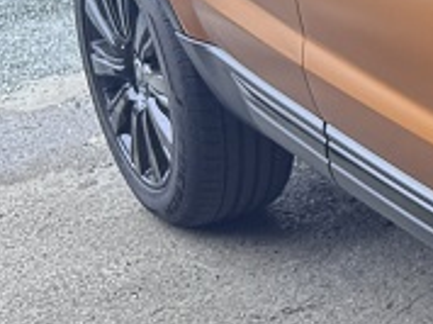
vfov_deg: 10.9
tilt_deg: -17.5
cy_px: 5
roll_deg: +0.9
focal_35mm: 135
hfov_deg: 11.5
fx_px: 1686
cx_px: 1112
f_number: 1.78
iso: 100
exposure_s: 1/333
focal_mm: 6.76
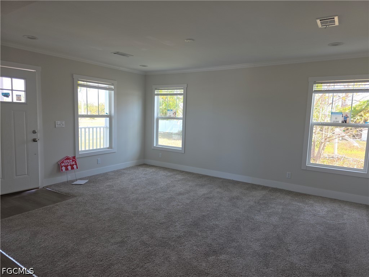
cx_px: 184
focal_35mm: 23
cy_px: 138
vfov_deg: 58.9
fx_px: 245
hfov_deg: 73.9
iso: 12
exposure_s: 1/60
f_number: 1.7
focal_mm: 6.3
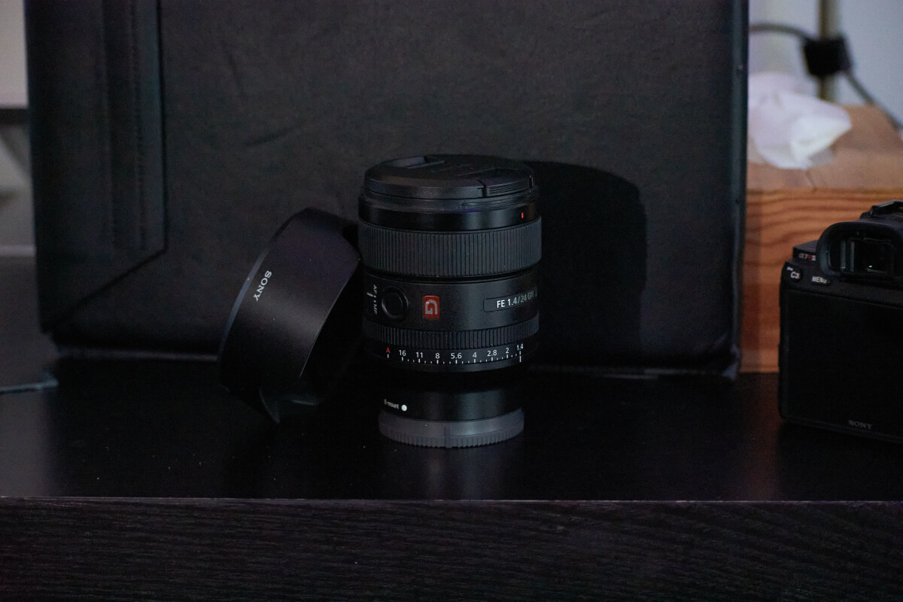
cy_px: 301
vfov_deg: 16.6
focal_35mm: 82
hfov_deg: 24.6
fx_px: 2069
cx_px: 452
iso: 12800
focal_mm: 55
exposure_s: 1/250
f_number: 4
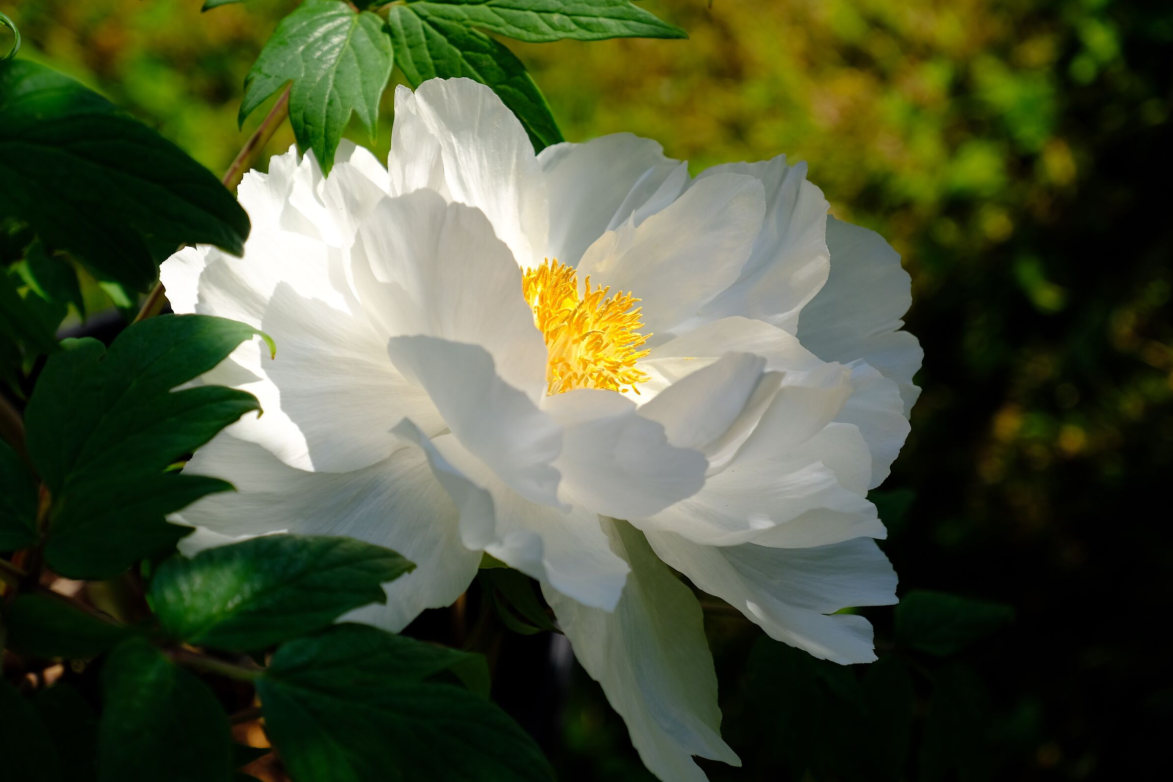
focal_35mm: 106
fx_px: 3454
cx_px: 583
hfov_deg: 19.3
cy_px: 390
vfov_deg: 12.9
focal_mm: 70.2
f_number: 5.6
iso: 200
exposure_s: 1/640
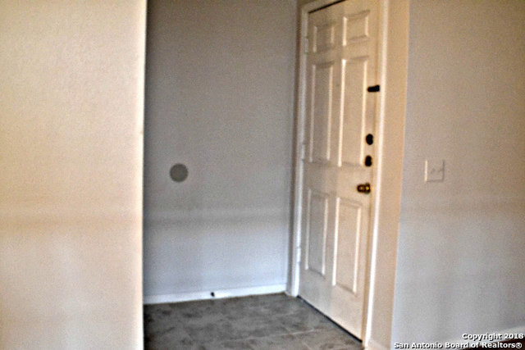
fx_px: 678
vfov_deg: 29.0
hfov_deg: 42.3
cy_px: 175
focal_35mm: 46
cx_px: 262
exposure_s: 1/20
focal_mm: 31
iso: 3200
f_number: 4.2
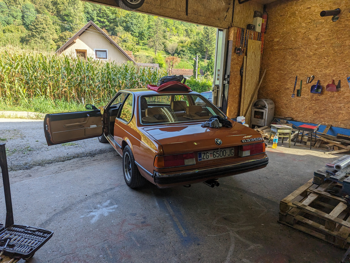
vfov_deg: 56.9
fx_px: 243
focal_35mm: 24
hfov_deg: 71.5
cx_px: 175
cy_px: 132
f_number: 1.85
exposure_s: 1/369
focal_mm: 6.81
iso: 34
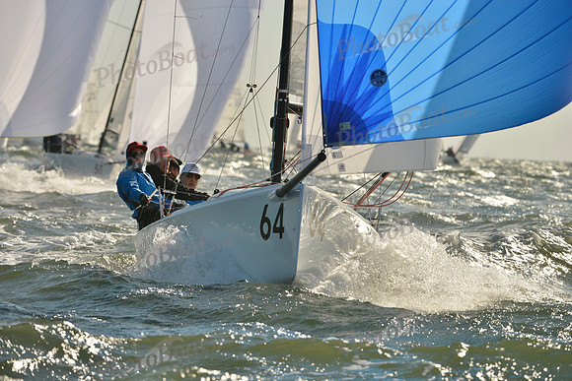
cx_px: 286
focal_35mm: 310
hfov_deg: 6.6
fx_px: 4926
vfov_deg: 4.4
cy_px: 190
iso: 280
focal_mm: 310
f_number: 9
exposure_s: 1/1250
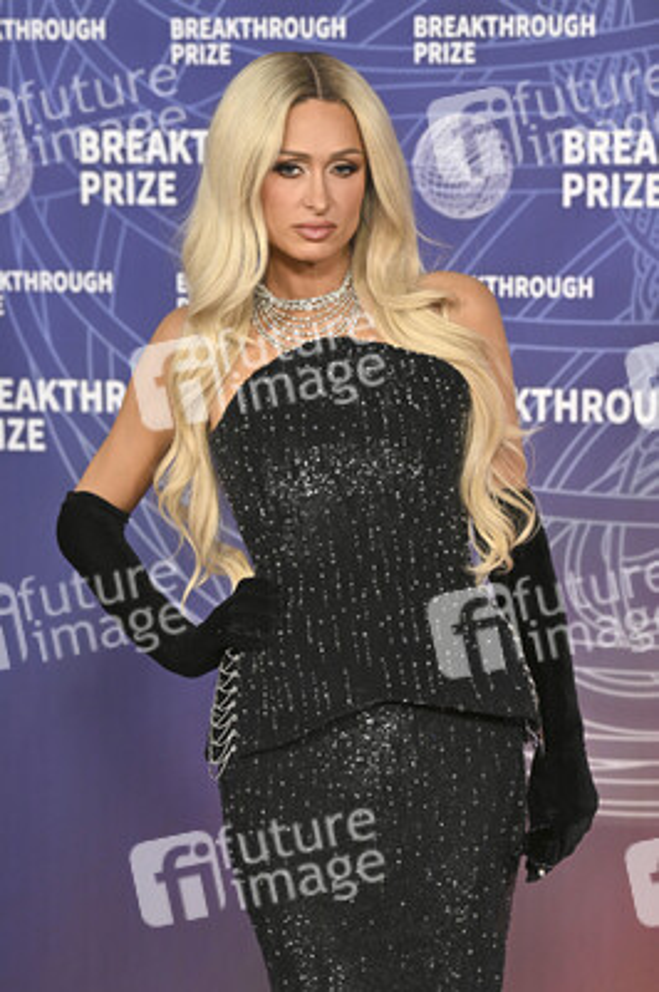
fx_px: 2173
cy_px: 496
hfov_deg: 17.2
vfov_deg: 25.7
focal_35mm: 79
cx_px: 330
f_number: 4
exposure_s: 1/320
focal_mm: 79
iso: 2000
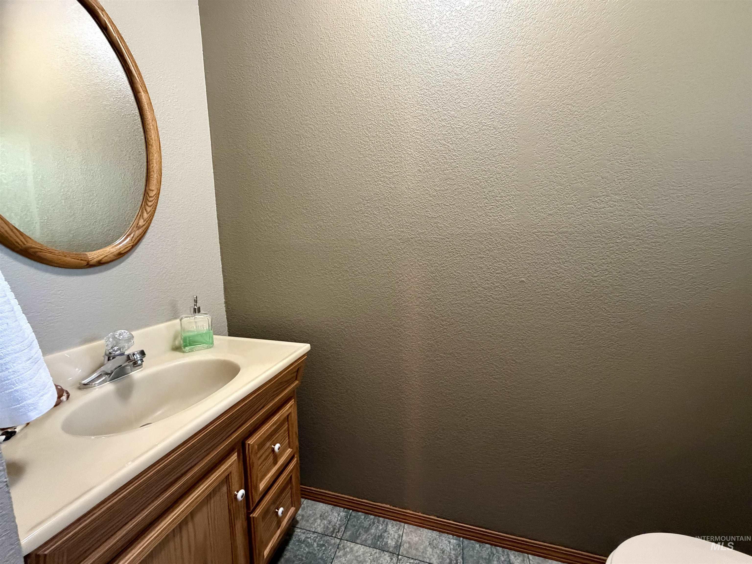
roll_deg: +1.3
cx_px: 376
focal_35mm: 14
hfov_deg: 102.1
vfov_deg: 85.7
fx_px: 304
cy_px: 282
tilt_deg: -7.4
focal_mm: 2.22
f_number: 2.2
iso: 640
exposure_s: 1/60
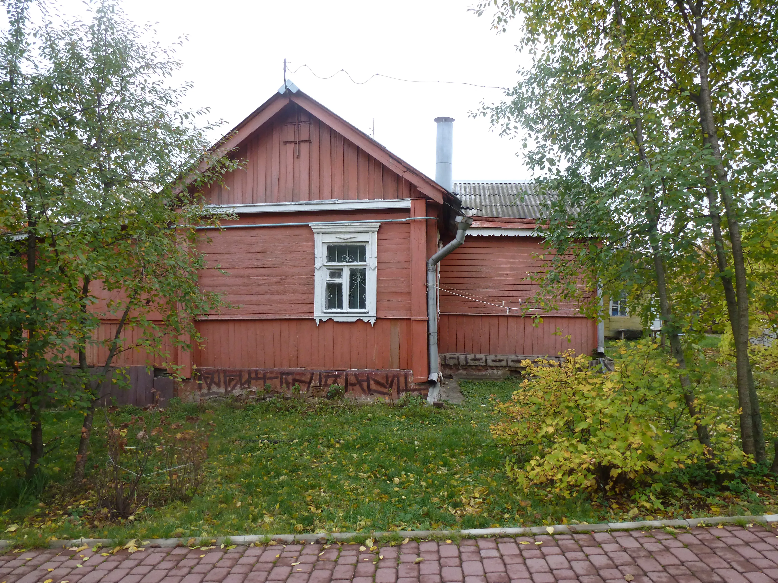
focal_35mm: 24
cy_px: 292
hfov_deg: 71.6
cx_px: 389
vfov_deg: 56.8
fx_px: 539
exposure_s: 1/60
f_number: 3.3
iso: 160
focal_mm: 4.3
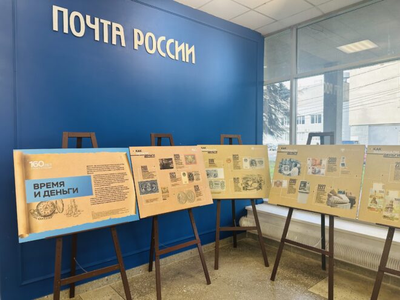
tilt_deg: -2.2
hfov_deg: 71.6
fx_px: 277
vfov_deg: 56.8
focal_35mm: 24
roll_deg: +0.3
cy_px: 150
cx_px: 200
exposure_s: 1/163
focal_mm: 6.86
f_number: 1.78
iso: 80
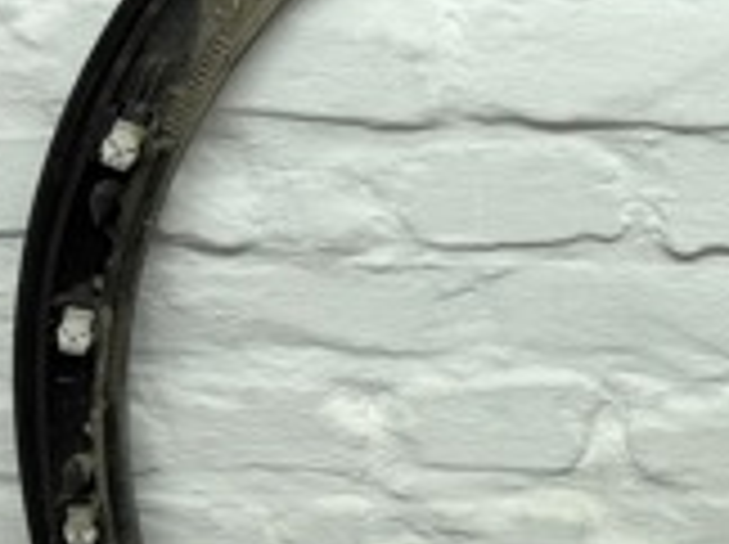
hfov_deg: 20.1
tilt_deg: -34.8
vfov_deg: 15.5
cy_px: 306
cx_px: 720
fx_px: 1998
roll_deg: +0.7
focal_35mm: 95
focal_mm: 6.76
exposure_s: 1/200
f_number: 1.78
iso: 64
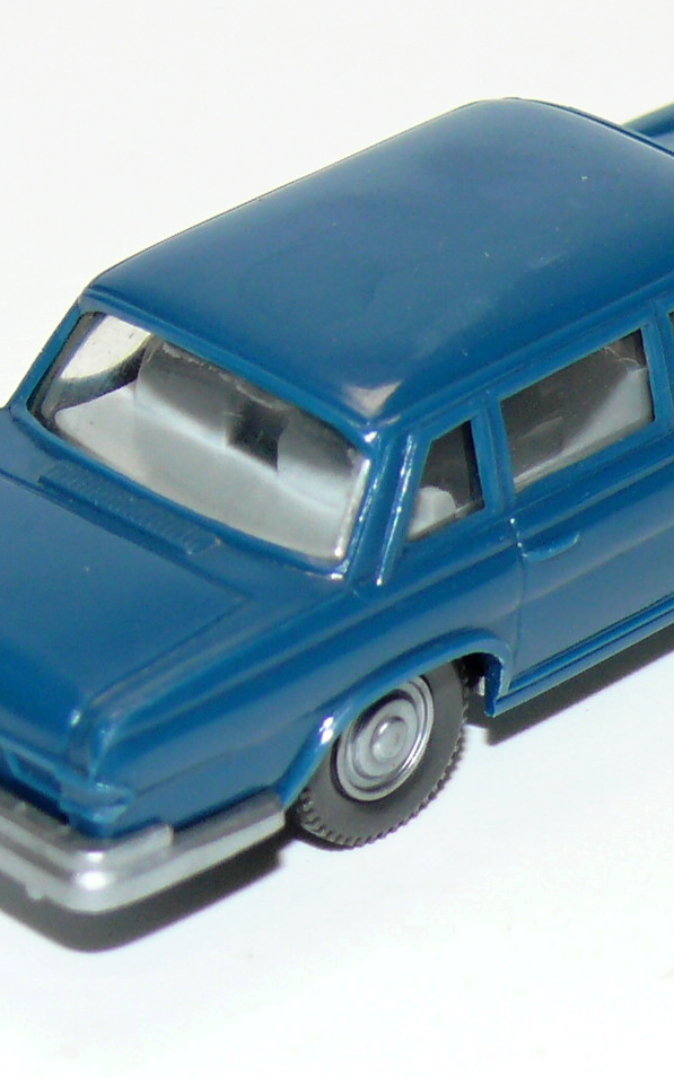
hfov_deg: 5.5
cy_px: 428
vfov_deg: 8.8
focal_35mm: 238
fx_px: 6994
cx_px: 496
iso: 100
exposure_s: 1/30
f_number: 4
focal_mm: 15.9
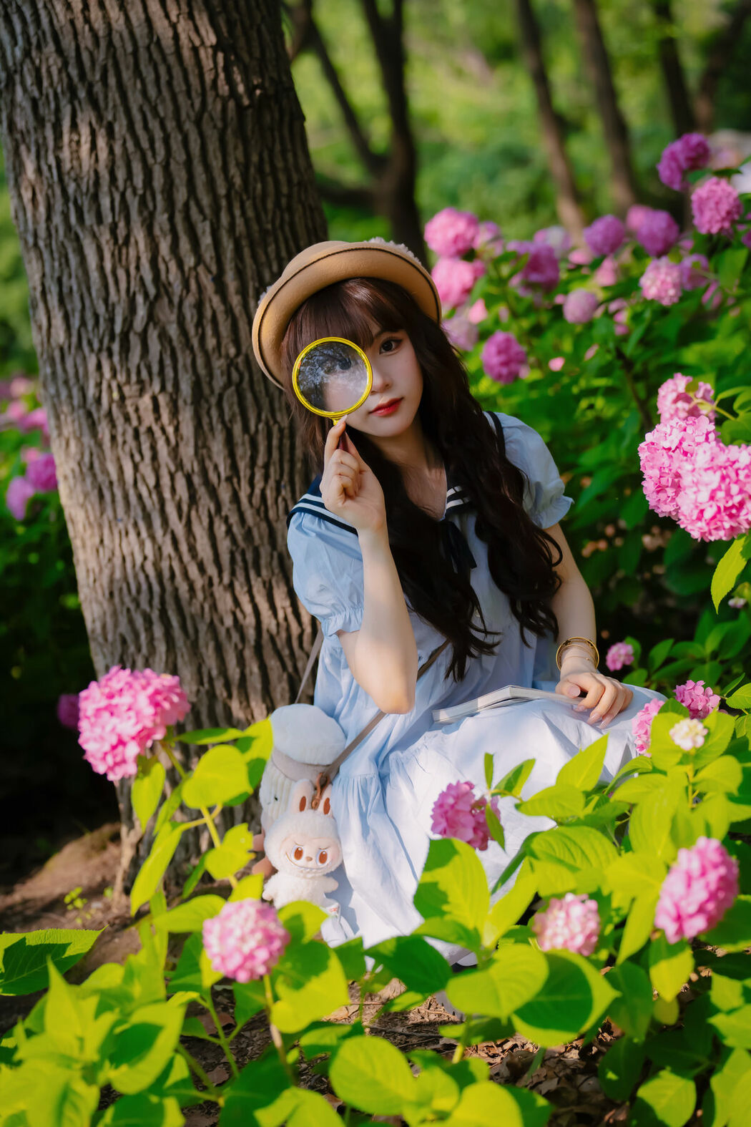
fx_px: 2190
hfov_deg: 19.5
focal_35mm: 70
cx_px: 376
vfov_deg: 28.8
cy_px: 564
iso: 100
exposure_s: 1/640
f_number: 2.8
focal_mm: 70
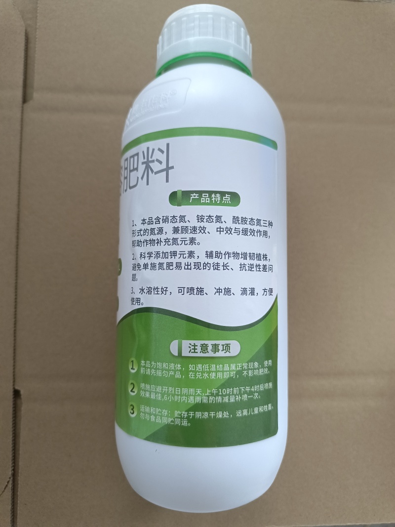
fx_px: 350
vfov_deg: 73.9
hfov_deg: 58.9
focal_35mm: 23
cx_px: 198
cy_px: 264
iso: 1400
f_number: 1.88
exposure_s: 1/100
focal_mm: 5.59
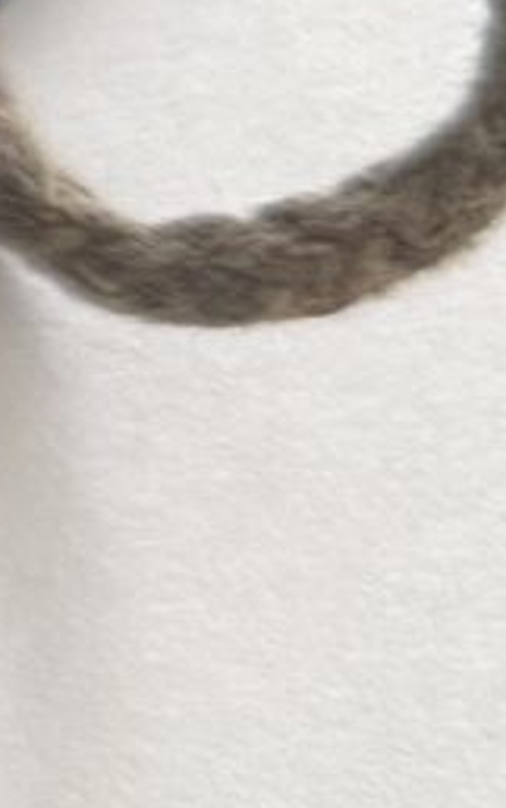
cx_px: -2756
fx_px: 5573
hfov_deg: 4.0
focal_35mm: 253
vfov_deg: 8.2
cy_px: -283
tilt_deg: -53.5
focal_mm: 6.76
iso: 80
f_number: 1.78
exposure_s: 1/121
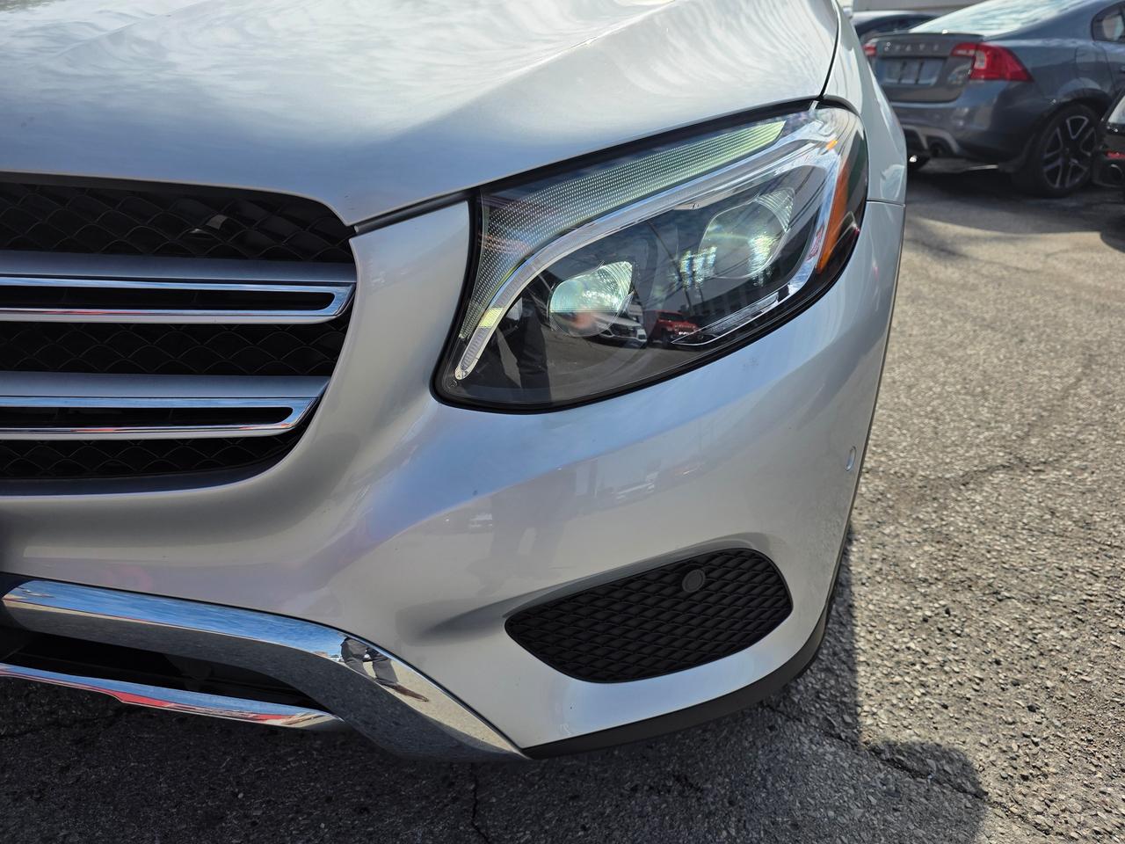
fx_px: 747
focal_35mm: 23
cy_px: 422
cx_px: 562
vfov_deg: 58.9
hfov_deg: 73.9
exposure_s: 1/7944
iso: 64
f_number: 1.7
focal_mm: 6.3
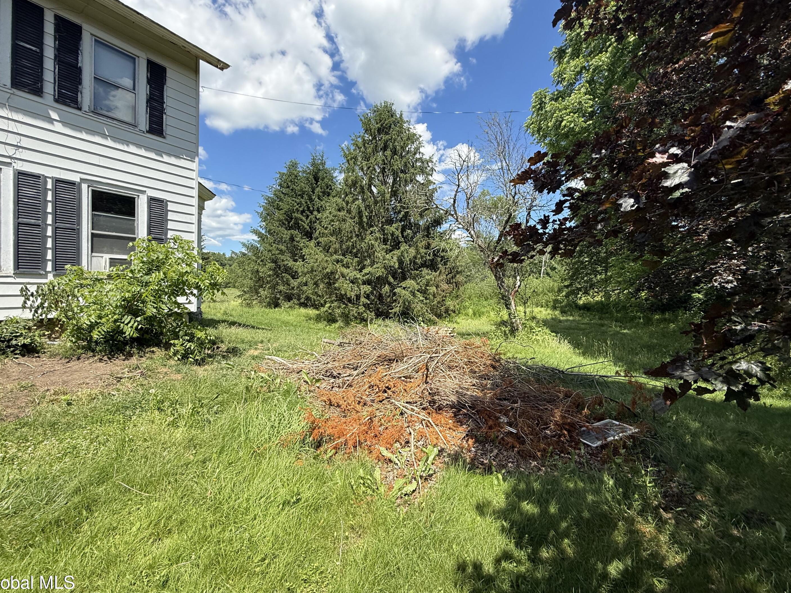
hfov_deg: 98.2
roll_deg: +0.9
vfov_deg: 81.7
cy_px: 294
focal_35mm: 15
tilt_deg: +1.0
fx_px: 343
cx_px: 405
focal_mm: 2.22
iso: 50
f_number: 2.2
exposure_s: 1/1105
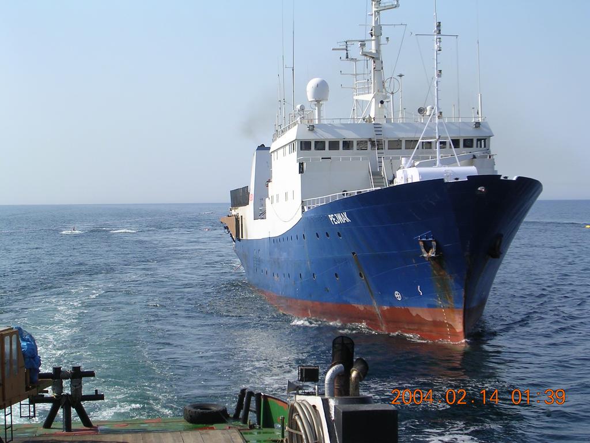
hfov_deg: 25.7
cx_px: 295
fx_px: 1295
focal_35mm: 76
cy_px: 222
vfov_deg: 19.4
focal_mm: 11.6
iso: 100
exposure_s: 1/668
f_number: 3.9
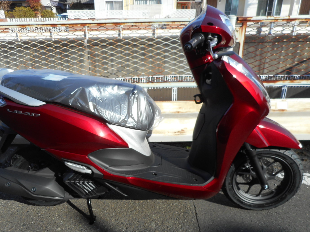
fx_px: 260
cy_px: 131
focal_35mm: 29
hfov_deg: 61.5
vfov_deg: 48.1
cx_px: 140
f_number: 3.7
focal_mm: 4.5
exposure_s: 1/500
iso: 80
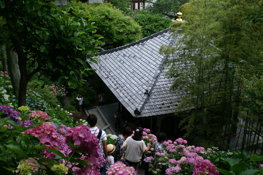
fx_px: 307
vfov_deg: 31.8
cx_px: 132
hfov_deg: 46.4
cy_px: 88
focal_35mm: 42
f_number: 11
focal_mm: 28
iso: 200
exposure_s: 1/20
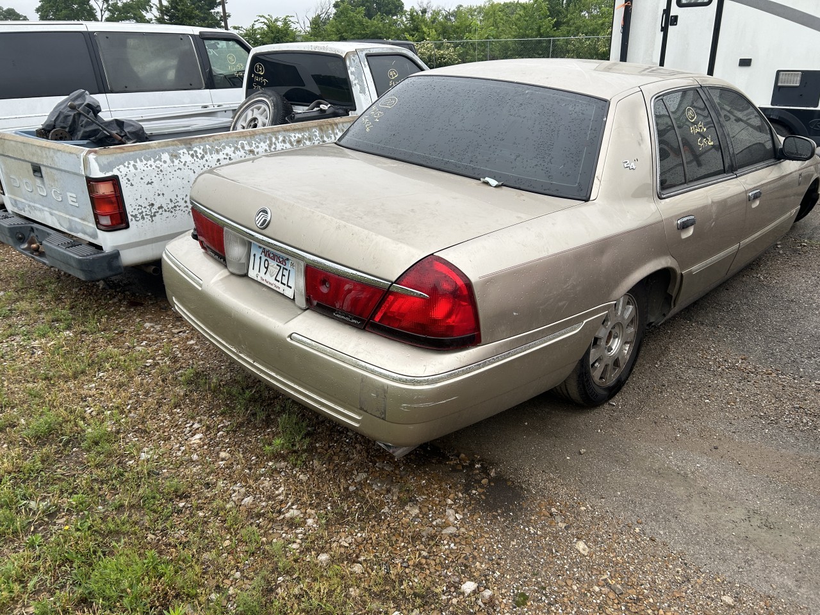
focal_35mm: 26
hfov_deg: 67.3
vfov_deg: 53.1
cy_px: 308
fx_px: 616
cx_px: 410
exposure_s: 1/709
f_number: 1.5
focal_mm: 5.7
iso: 50
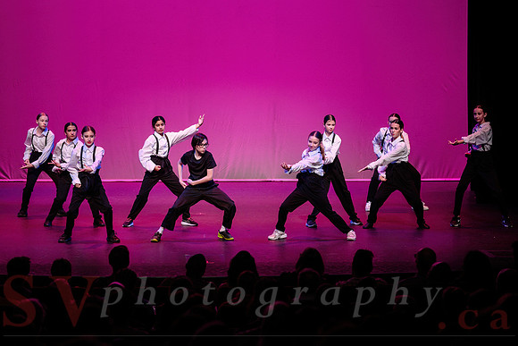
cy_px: 160
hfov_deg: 22.4
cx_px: 248
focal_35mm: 91
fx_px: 1309
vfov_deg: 15.0
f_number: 2.8
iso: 800
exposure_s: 1/500
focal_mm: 82
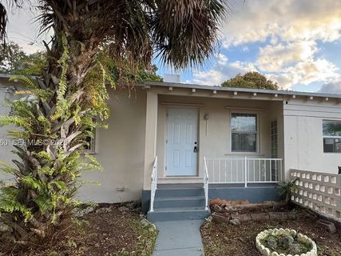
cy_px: 143
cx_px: 224
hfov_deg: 76.8
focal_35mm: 21
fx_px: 207
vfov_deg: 63.2
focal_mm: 2.22
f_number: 2.2
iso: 40
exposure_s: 1/113
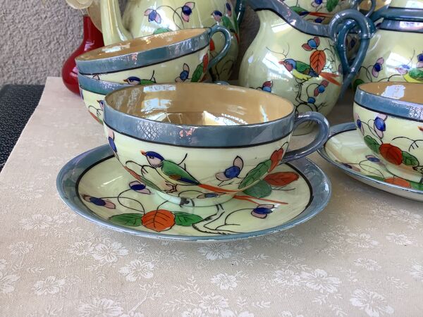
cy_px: 158
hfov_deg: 58.4
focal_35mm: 31
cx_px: 212
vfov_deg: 45.4
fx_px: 379
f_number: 2.4
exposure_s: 1/50
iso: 50
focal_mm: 3.3
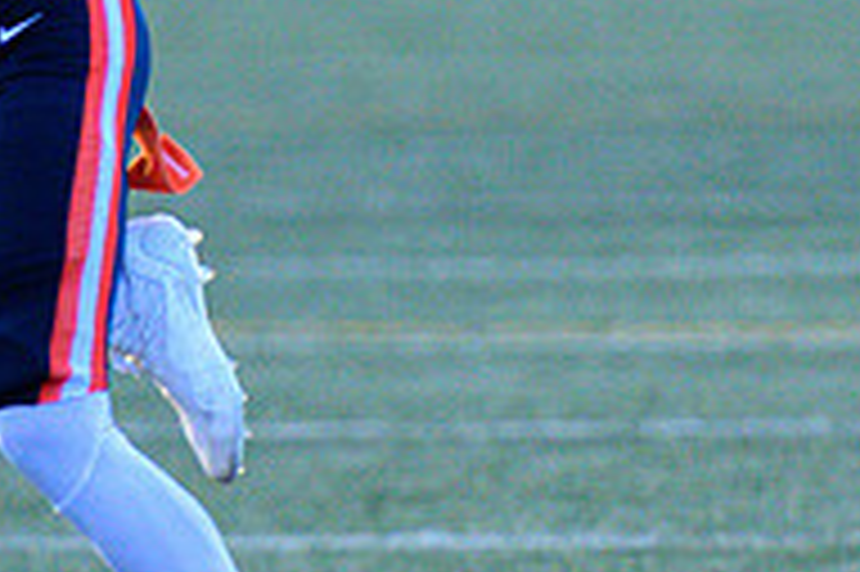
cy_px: 568
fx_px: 29429
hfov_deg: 1.7
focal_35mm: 1233
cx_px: -307
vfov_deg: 1.1
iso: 3200
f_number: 4
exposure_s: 1/2000
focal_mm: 240
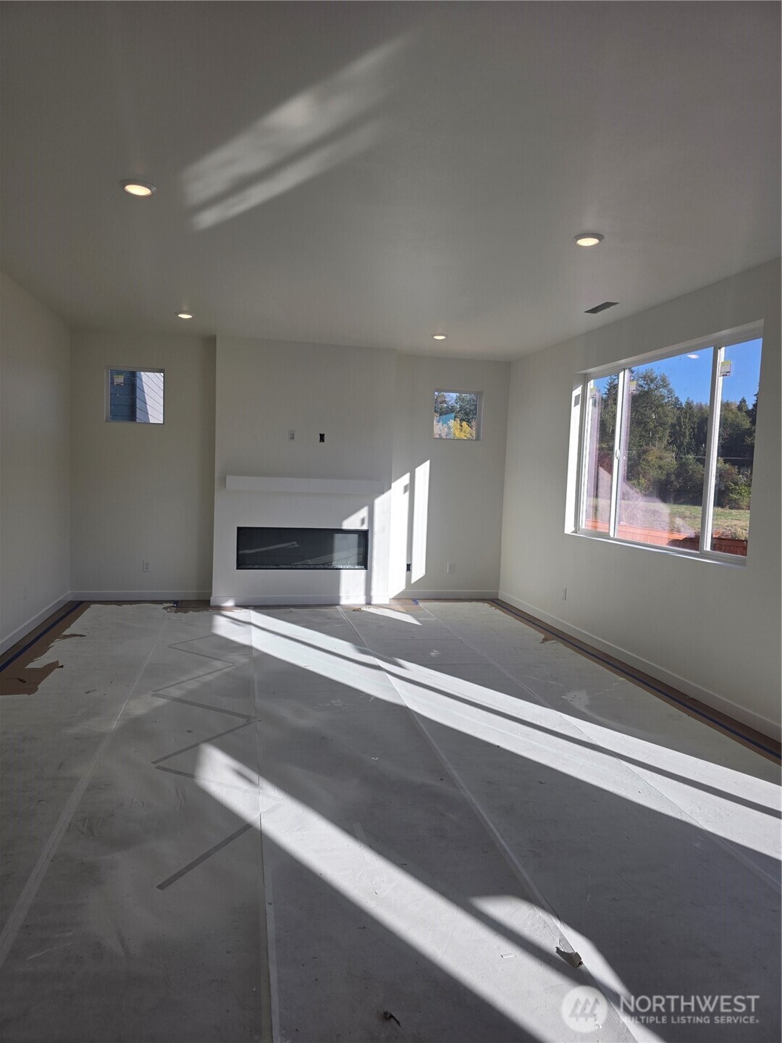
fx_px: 693
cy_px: 522
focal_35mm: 23
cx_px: 391
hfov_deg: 58.9
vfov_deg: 73.9
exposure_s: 1/2643
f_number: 1.7
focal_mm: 6.3
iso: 80
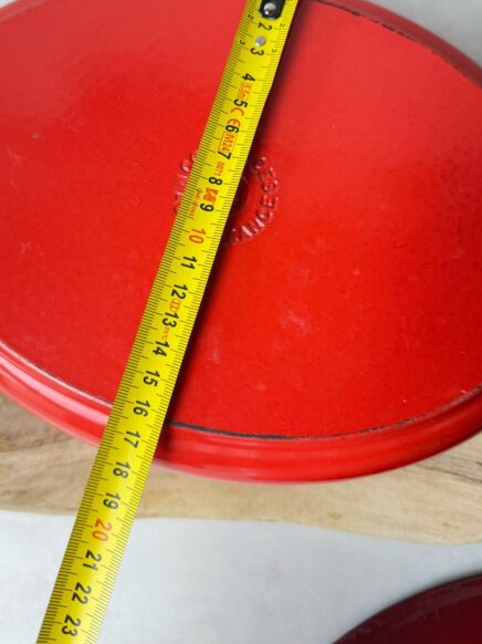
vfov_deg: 54.5
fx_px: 613
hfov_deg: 42.8
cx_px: 199
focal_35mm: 33
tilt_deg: -78.0
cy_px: 229
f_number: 1.78
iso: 125
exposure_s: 1/50
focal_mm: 6.76
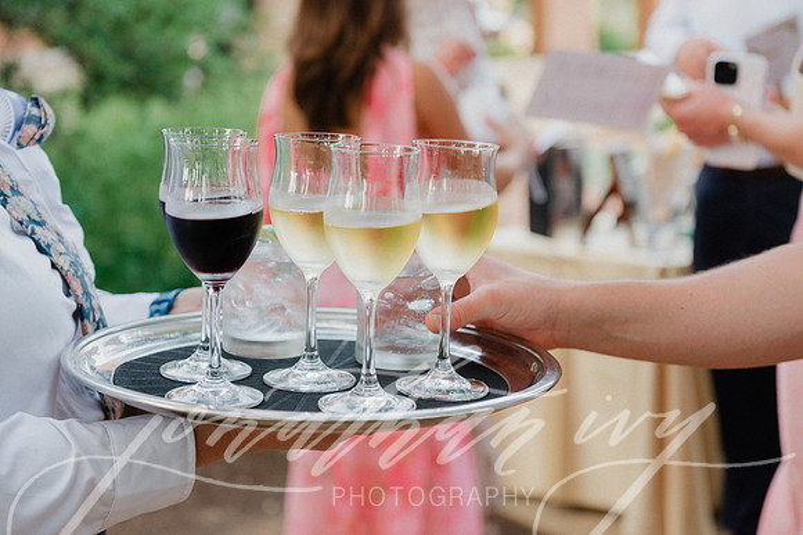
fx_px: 1544
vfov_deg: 19.6
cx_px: 413
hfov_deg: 29.2
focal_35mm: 69
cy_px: 267
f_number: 3.5
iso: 900
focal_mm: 66
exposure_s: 1/1000
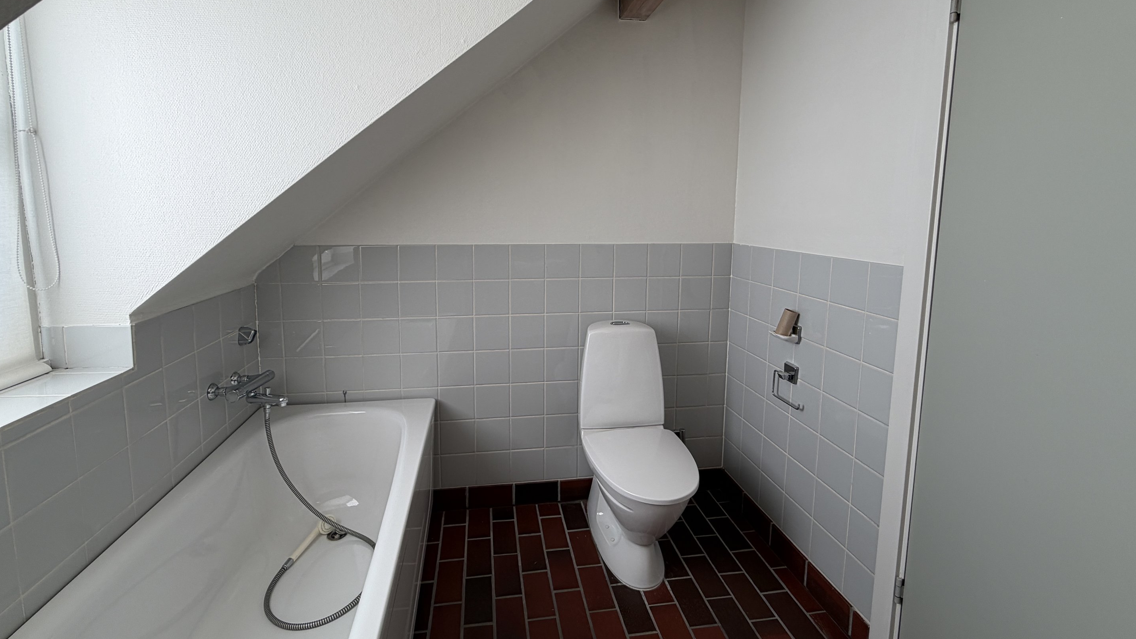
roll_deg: +0.0
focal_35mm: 16
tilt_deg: -6.8
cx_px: 556
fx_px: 482
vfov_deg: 66.6
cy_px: 263
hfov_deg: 99.4
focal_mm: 2.22
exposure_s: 1/100
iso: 25
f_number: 2.2
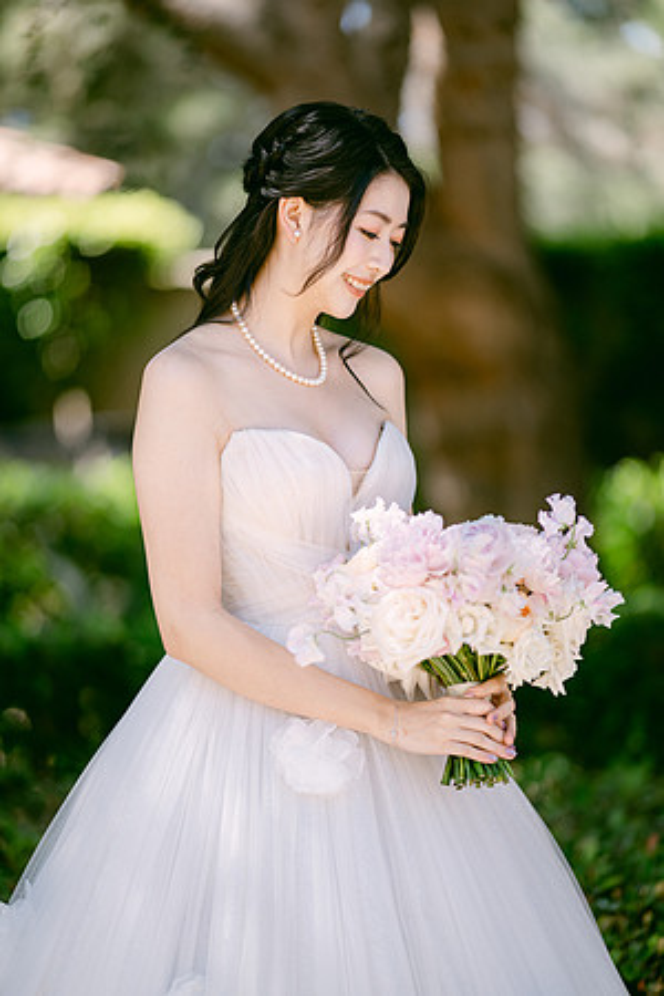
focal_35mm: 105
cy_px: 498
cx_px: 332
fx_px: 2905
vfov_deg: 19.5
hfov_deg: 13.0
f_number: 1.4
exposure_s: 1/800
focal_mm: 105
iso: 64
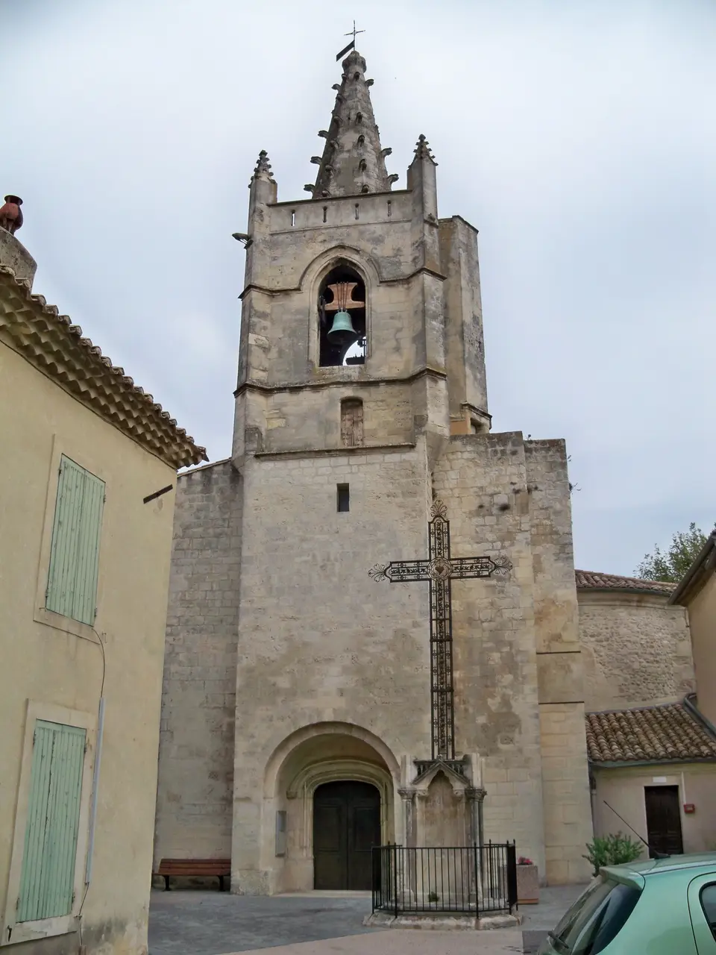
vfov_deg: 52.6
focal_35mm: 35
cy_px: 478
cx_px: 358
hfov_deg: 40.7
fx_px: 965
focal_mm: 6.2
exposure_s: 1/1250
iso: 80
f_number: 3.5
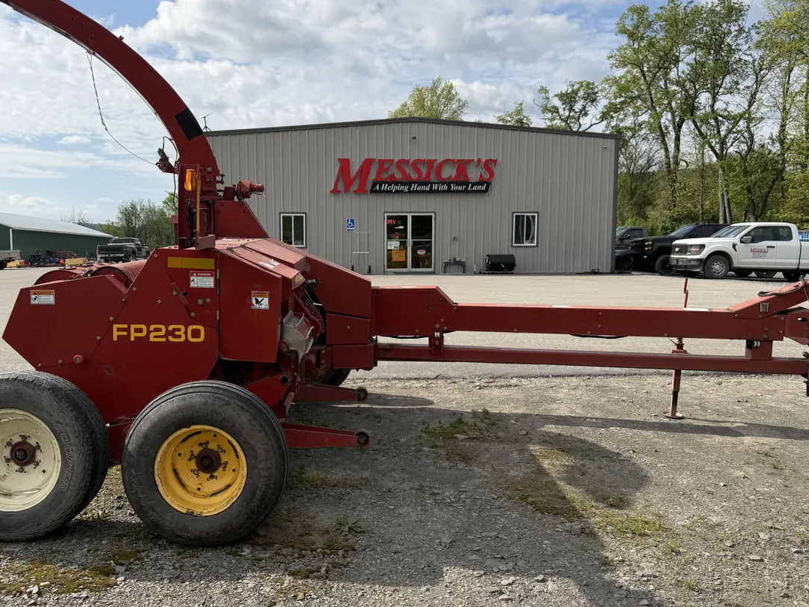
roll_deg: +0.9
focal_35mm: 32
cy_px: 317
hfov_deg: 56.6
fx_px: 748
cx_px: 347
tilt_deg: -5.5
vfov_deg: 44.1
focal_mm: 6.76
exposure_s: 1/5319
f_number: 1.78
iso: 80
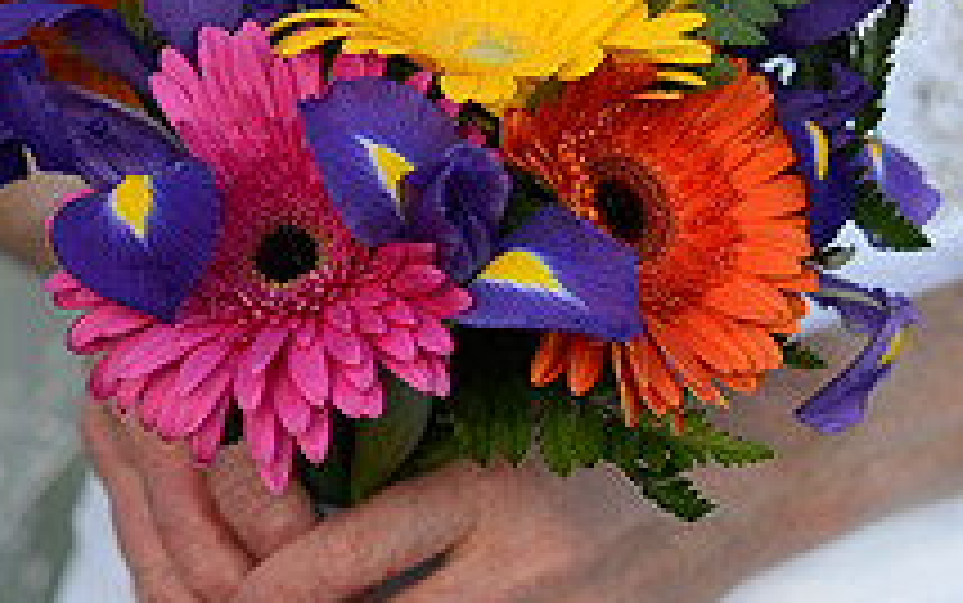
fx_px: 3624
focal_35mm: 138
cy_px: 412
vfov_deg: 9.5
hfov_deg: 15.0
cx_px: 828
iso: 400
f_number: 2.8
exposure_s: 1/800
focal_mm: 50
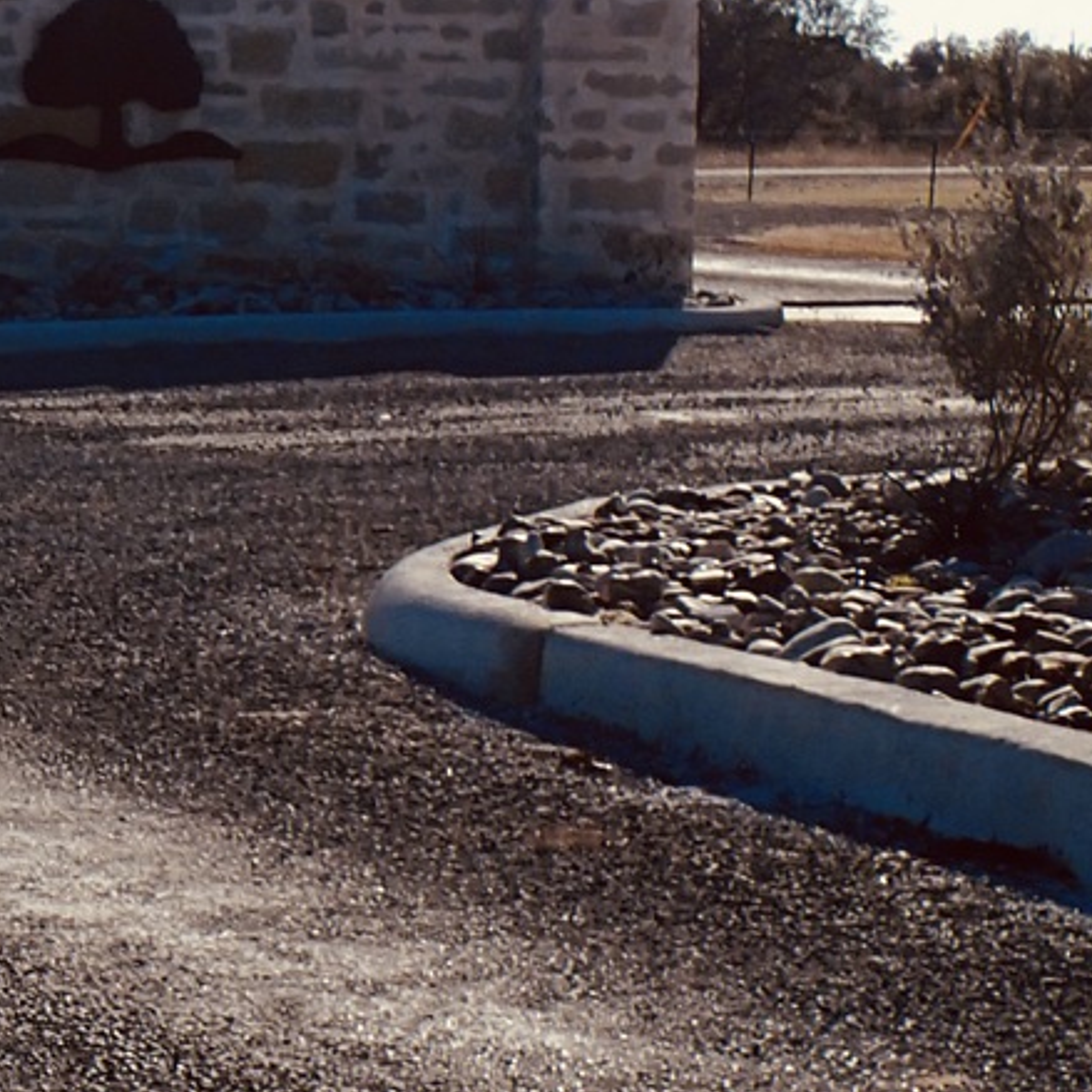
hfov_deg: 14.2
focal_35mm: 116
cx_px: -443
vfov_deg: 15.0
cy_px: 371
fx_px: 4140
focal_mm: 7.34
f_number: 11
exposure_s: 1/160
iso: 100
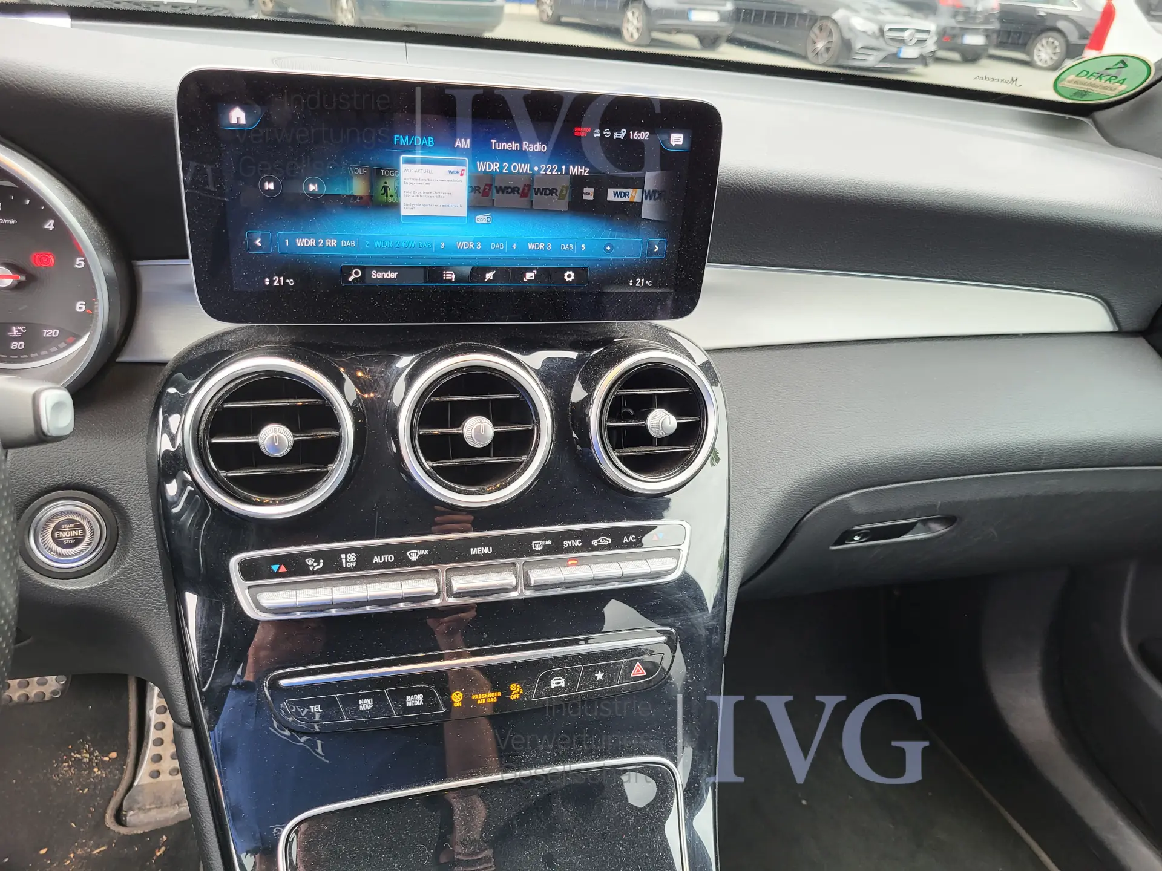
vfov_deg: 53.1
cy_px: 436
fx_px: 873
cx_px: 581
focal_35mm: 26
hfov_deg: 67.3
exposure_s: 1/100
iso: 100
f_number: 1.8
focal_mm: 5.4
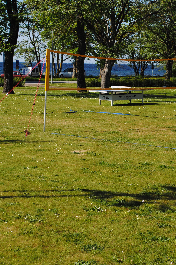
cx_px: 126
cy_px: 133
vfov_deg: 25.1
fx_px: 594
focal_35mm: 81
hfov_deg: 16.8
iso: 100
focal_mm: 36
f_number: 8
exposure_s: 1/250
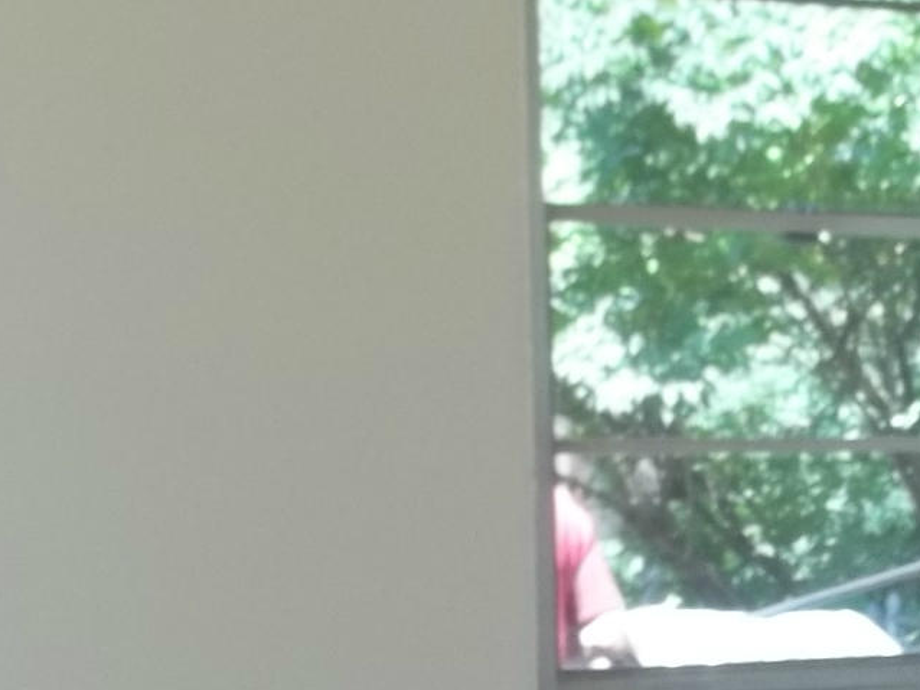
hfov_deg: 14.1
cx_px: 912
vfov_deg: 10.7
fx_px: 3666
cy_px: 681
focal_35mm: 138
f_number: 3.3
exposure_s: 1/40
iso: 64
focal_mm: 5.9
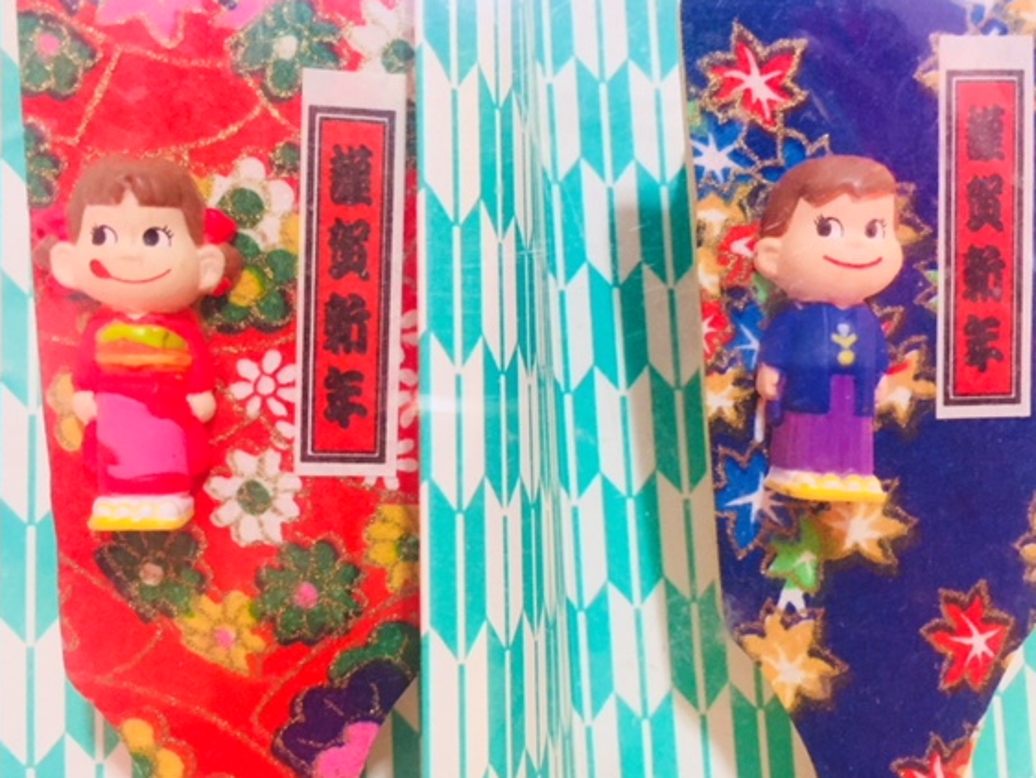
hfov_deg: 55.3
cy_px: 411
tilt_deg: -13.6
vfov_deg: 43.0
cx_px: 496
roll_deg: -1.6
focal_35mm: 33
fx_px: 988
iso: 250
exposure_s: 1/33
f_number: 2.2
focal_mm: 4.15
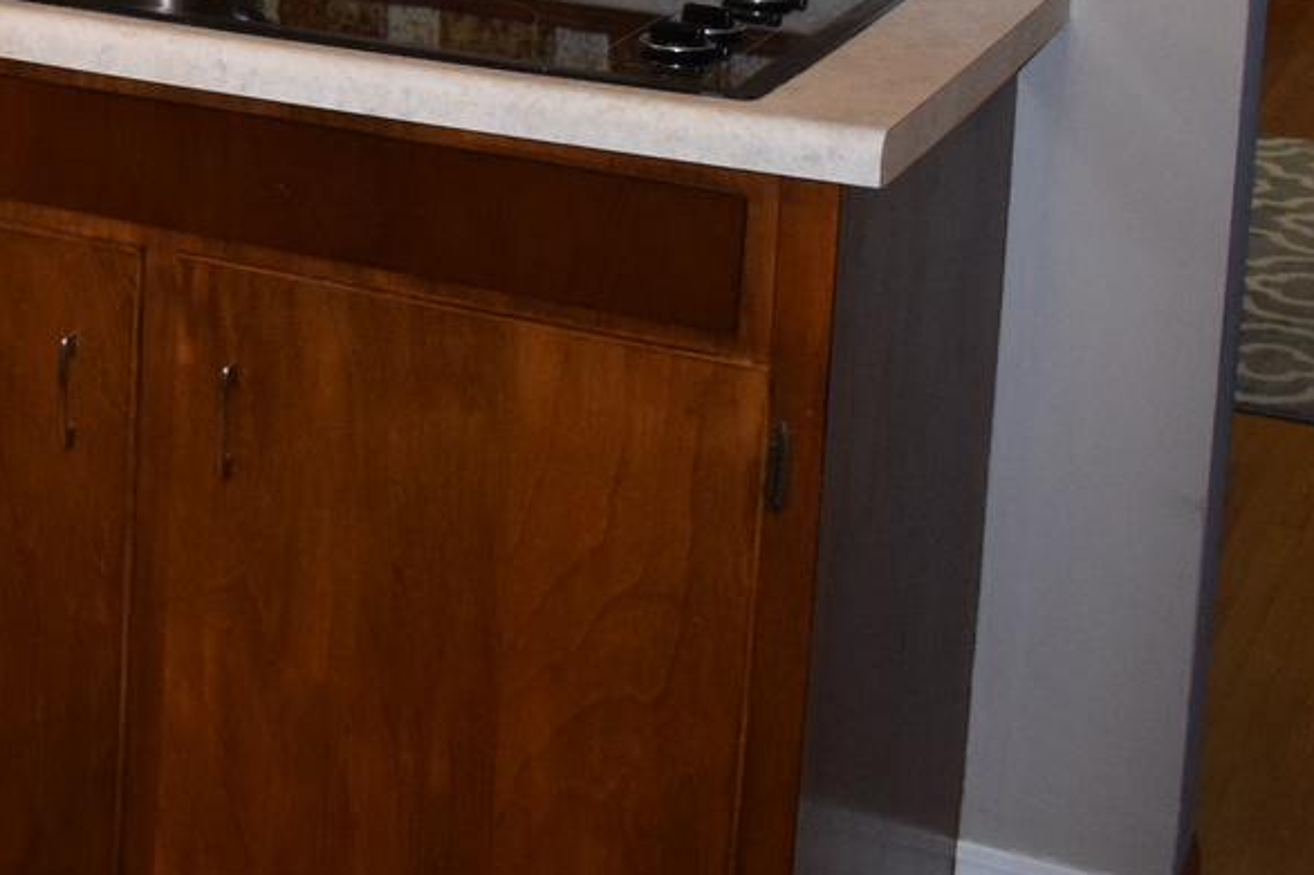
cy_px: -274
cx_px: -271
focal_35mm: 83
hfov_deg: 22.5
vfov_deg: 15.6
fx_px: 3028
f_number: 3.5
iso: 2000
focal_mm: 20
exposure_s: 1/60
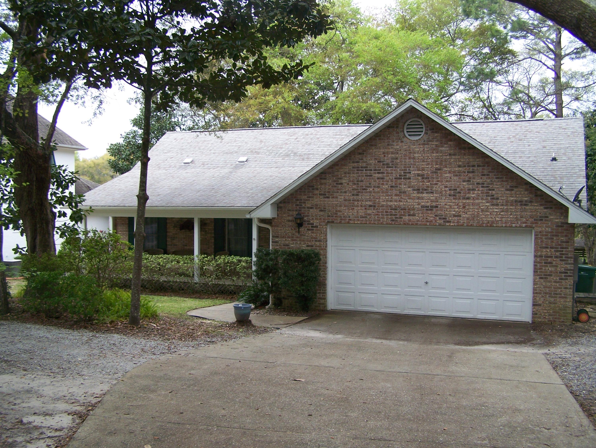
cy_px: 224
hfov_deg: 48.9
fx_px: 655
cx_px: 298
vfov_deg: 37.8
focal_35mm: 38
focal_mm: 6.3
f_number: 2.8
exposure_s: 1/320
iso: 80
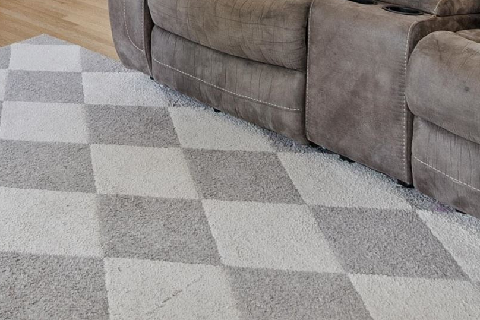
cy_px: -254
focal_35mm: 57
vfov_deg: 18.6
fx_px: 760
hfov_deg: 31.9
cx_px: -18
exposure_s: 1.3
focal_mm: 10
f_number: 8
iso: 320
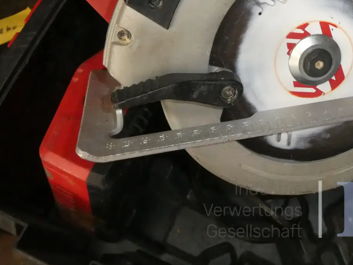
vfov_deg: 27.8
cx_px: 258
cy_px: 17
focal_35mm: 50
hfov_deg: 37.4
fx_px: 510
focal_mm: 4.3
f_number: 3.3
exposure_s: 1/60
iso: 800
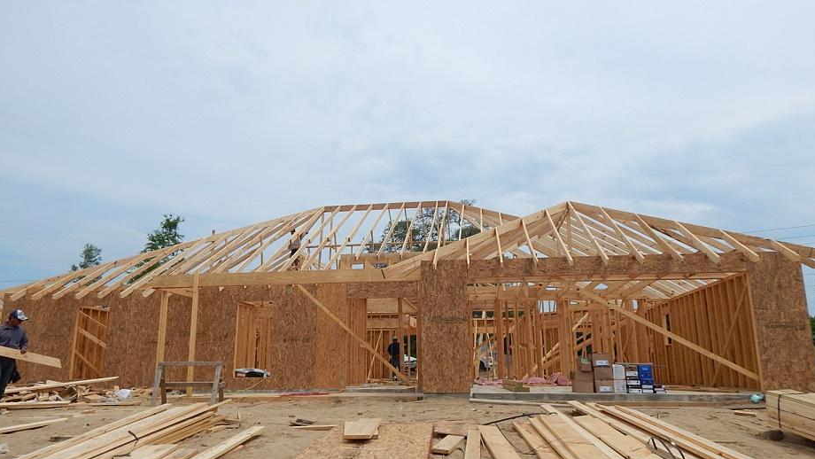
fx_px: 540
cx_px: 395
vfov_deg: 46.0
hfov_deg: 74.0
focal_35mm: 25
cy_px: 248
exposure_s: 1/800
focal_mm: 4
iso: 125
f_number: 6
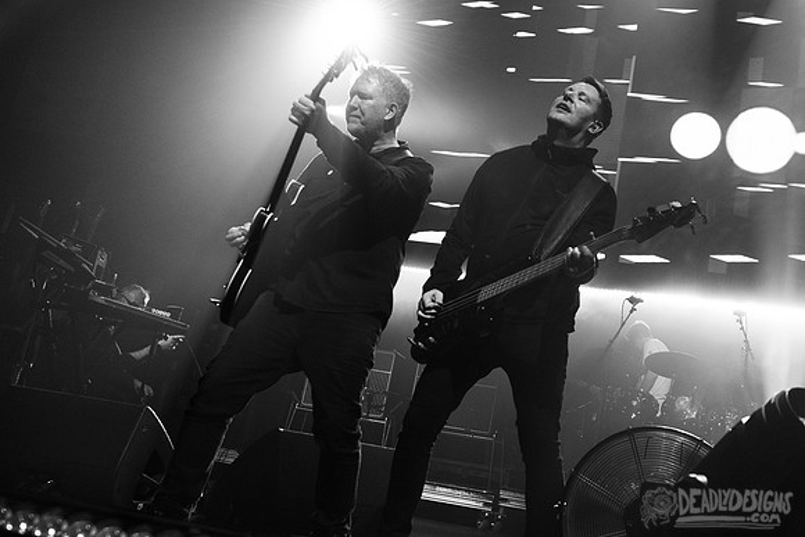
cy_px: 213
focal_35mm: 44
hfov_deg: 43.9
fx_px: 989
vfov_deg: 30.3
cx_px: 510
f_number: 3.2
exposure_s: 1/320
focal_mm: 24
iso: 2000
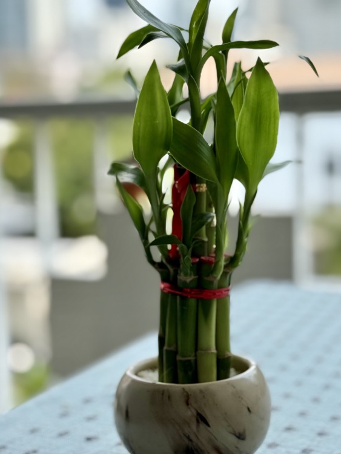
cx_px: 195
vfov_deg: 30.2
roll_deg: +0.9
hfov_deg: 22.9
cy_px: 212
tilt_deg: -7.0
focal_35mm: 64
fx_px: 840
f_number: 1.78
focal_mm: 6.76
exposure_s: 1/2762
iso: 64
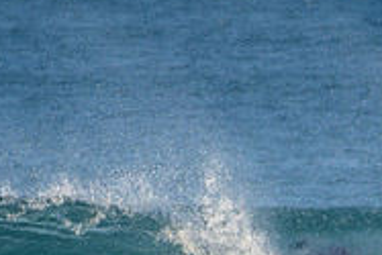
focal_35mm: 1673
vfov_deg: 0.8
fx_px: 17766
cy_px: 345
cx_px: 259
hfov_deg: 1.2
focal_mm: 500
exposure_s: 1/2000
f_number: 5.6
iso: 500
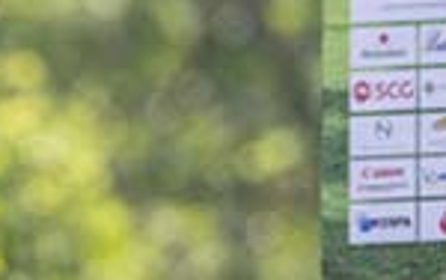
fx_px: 31773
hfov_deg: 0.8
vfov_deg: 0.5
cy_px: -360
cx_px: -419
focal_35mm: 2612
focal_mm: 400
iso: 720
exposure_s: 1/2500
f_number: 3.5
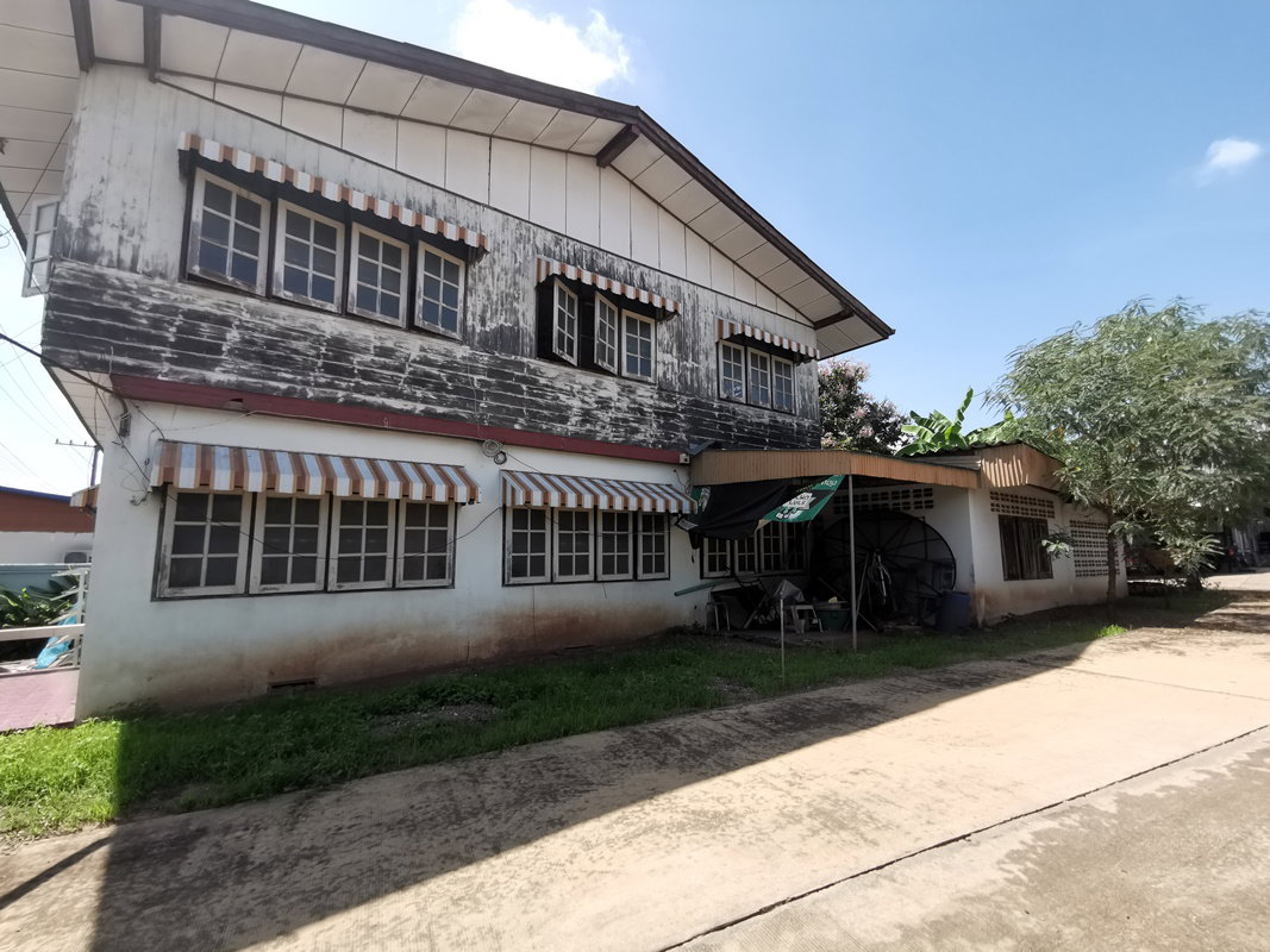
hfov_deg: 94.5
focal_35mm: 16
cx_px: 635
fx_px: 587
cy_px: 476
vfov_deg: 78.1
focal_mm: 2.35
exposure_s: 1/657
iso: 50
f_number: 2.2
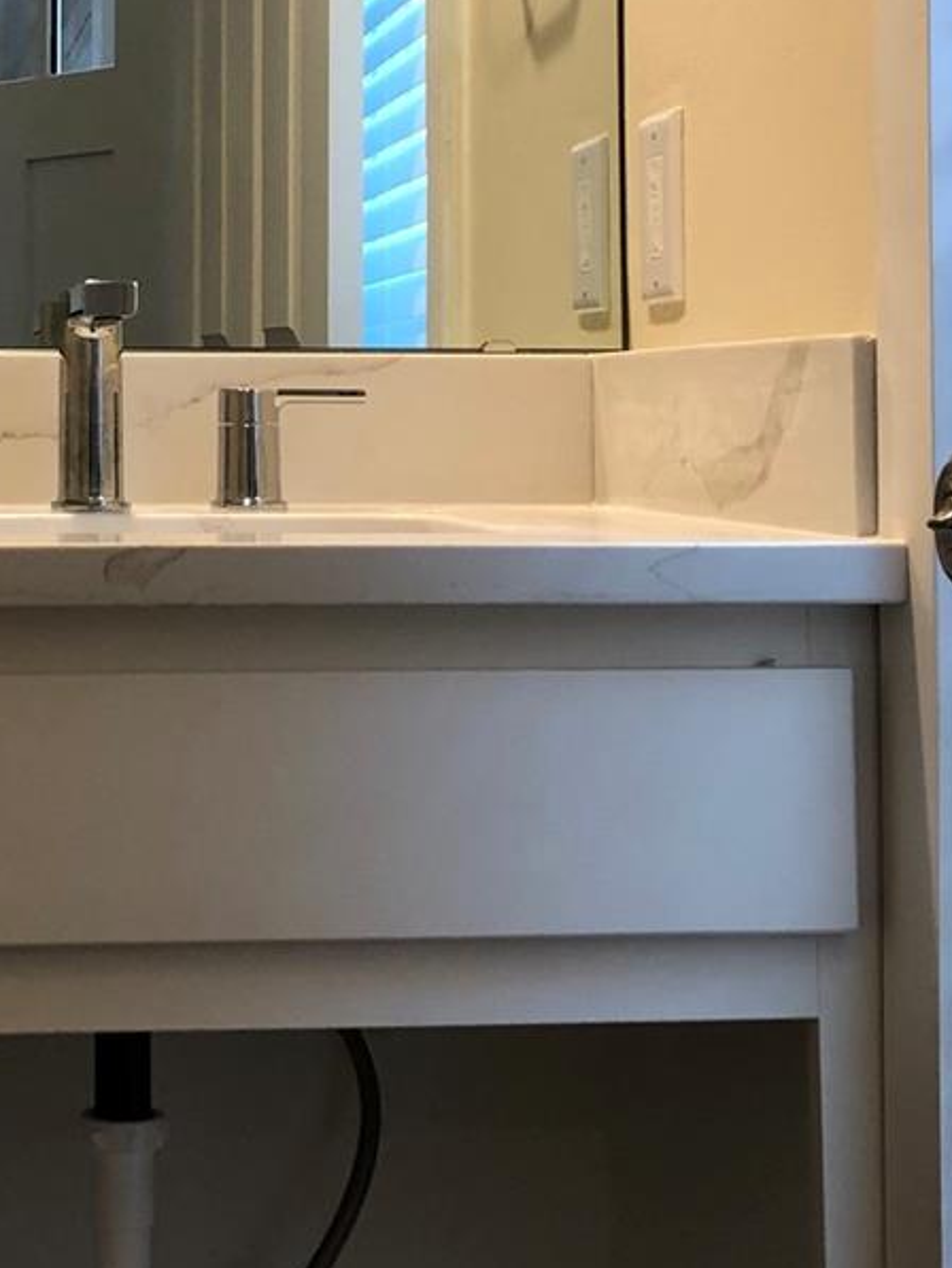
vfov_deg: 26.6
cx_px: 85
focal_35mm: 72
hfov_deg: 20.0
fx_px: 2639
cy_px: 293
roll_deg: -0.6
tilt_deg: +4.0
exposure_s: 1/30
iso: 40
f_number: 1.8
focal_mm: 4
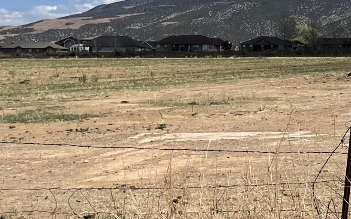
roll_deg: +0.0
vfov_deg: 12.9
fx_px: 966
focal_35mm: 101
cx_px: 559
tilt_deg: +1.6
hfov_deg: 17.9
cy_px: 77
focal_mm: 4.2
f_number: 1.6
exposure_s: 1/6494
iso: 32
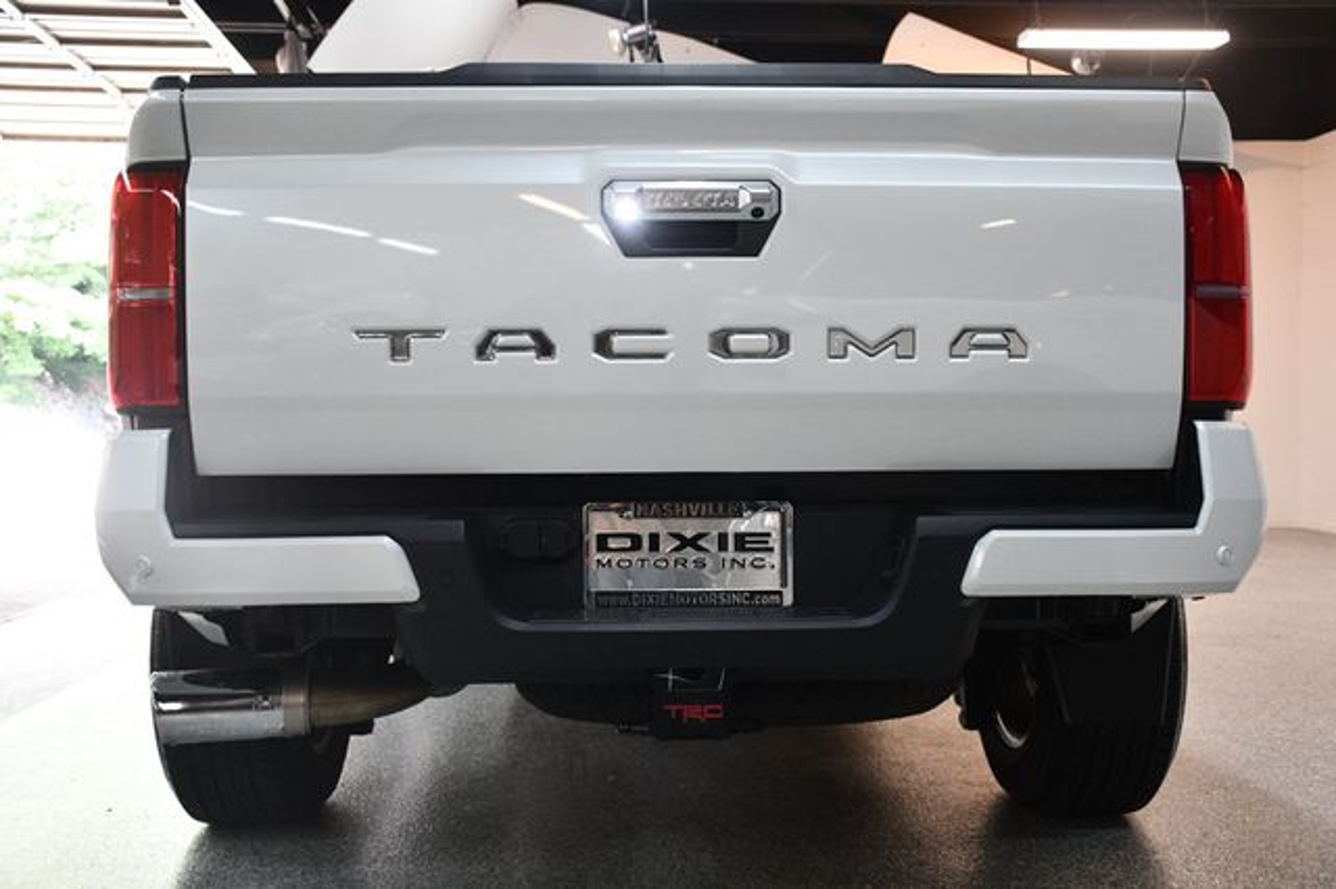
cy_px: 444
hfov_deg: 49.6
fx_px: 1447
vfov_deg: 34.2
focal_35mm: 39
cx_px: 668
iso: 1400
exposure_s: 1/125
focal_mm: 26
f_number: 3.8
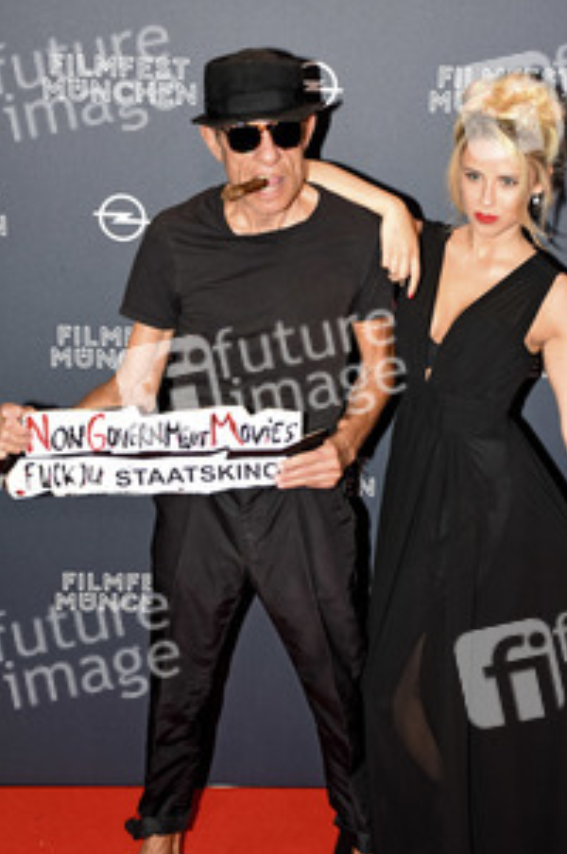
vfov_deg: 28.9
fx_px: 1649
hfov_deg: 19.5
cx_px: 343
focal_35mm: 70
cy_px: 519
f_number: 4.5
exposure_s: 1/160
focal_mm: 35
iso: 400
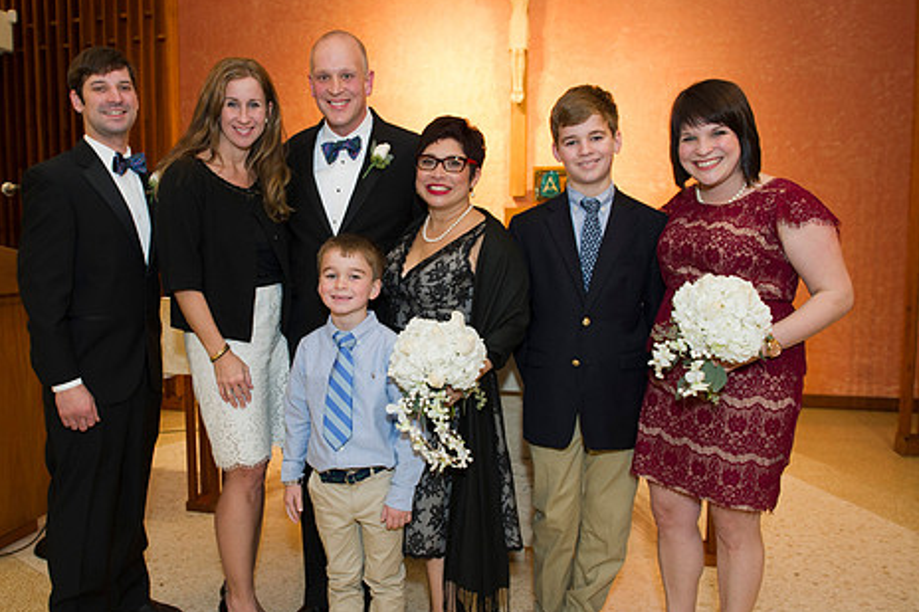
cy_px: 307
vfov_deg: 43.6
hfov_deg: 61.6
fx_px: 766
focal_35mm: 30
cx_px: 384
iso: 1600
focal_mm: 24
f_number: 4.5
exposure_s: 1/160
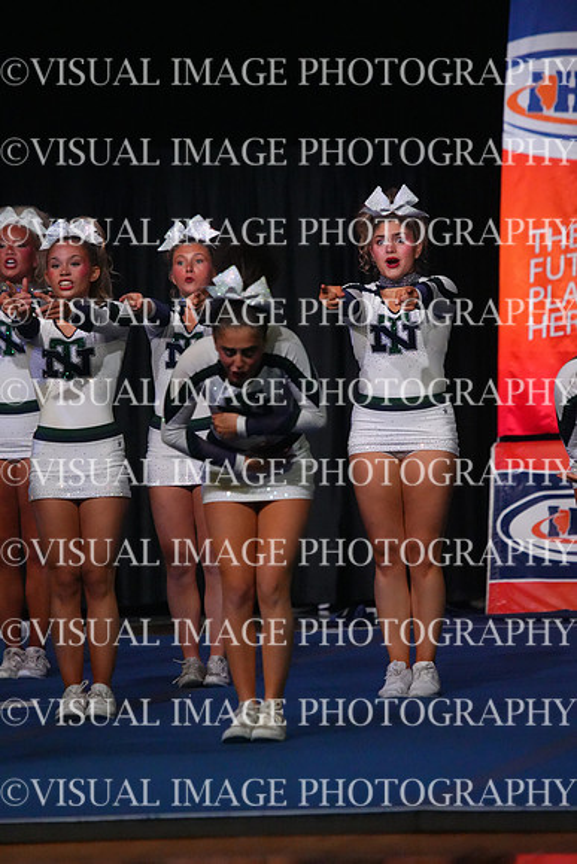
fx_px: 6847
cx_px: 288
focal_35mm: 285
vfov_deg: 7.2
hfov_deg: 4.8
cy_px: 432
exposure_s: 1/1250
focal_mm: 285
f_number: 5.6
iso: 16000
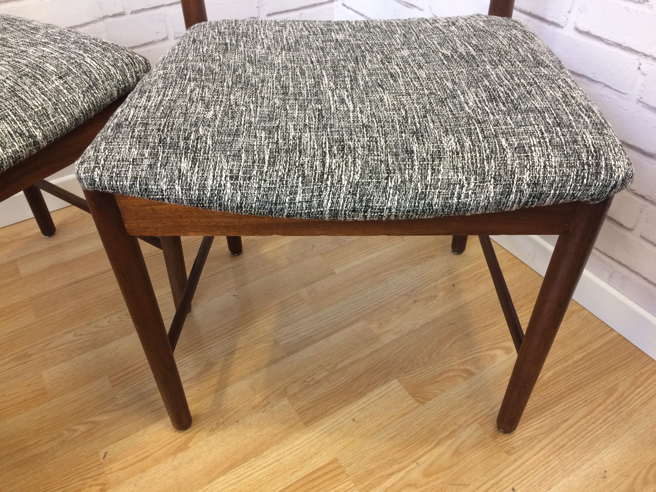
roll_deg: +2.5
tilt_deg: -41.2
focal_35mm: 29
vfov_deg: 48.2
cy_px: 246
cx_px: 328
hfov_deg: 61.7
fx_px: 550
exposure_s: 1/33
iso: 64
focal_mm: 4.15
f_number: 2.2
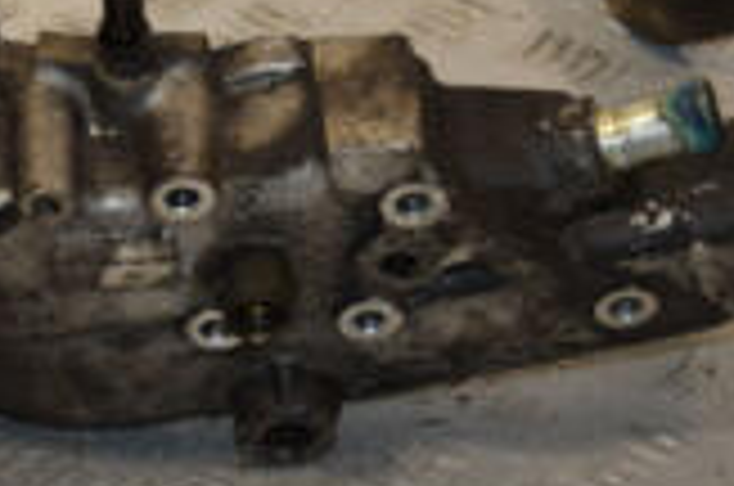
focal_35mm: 194
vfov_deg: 7.0
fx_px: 3945
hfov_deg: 10.6
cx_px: 360
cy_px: 81
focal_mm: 35
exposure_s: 1/200
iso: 800
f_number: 7.1
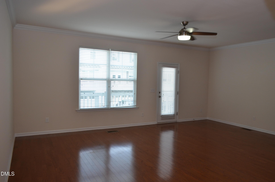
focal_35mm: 27
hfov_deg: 67.5
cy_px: 91
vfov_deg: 47.7
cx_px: 138
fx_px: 206
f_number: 5
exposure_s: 1/100
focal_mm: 18
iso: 400
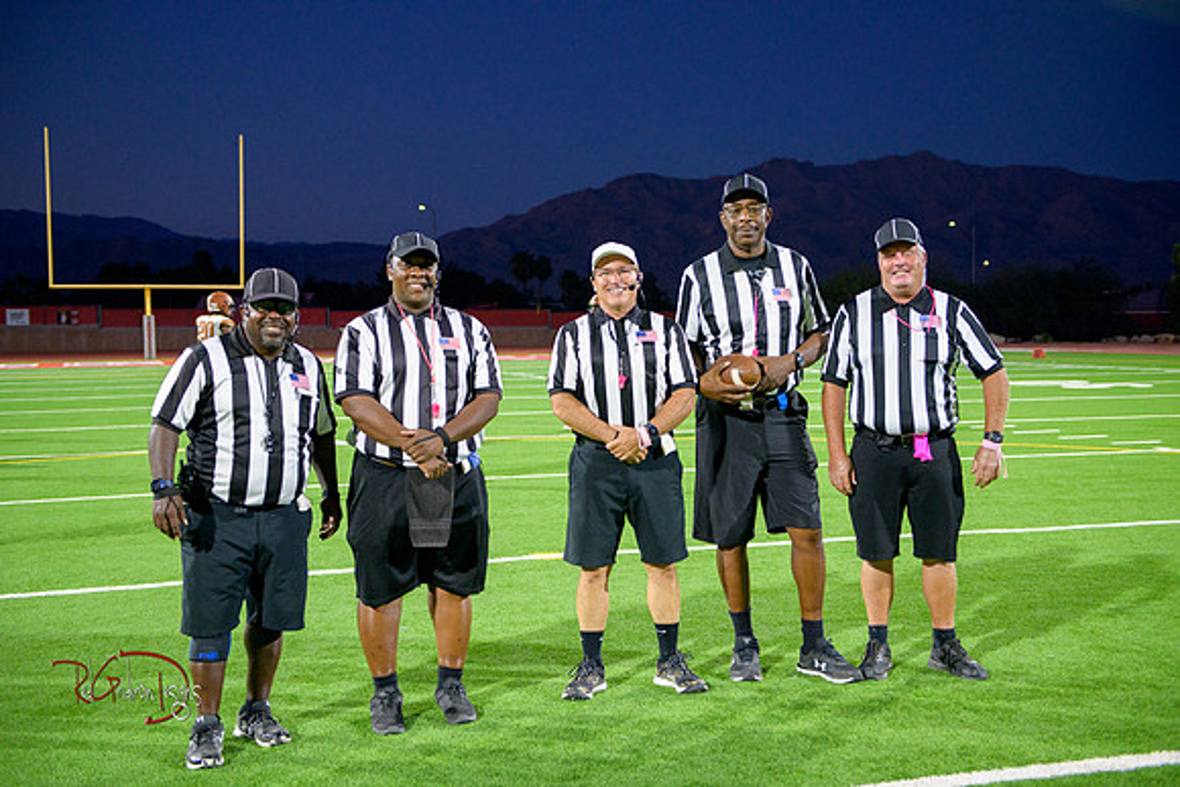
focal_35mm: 48
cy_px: 394
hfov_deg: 41.1
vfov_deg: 28.1
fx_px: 1574
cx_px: 590
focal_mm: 48
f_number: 2.8
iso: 1250
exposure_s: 1/250
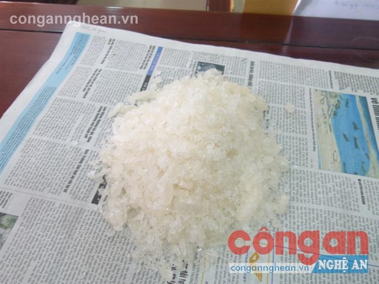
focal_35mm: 25
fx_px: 274
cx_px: 190
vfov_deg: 54.9
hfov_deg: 69.4
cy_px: 142
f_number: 2.8
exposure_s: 1/13
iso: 100
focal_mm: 4.5
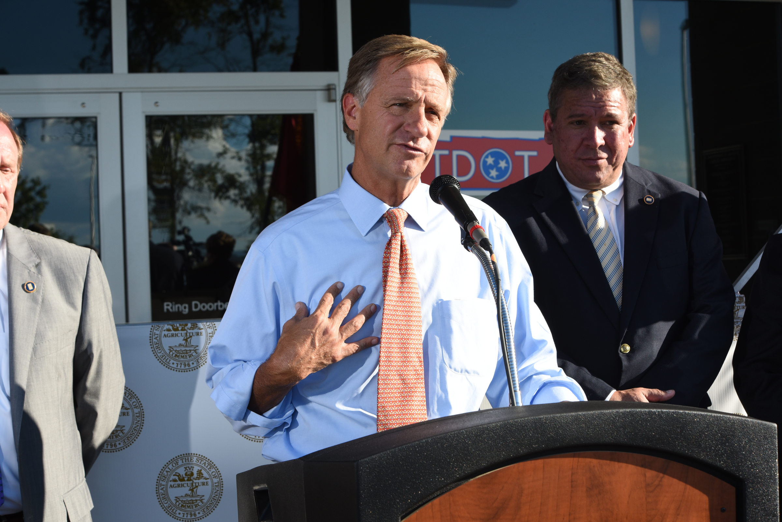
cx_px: 391
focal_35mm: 70
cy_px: 261
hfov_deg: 28.8
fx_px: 1521
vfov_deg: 19.5
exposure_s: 1/250
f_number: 16
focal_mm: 70
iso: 400
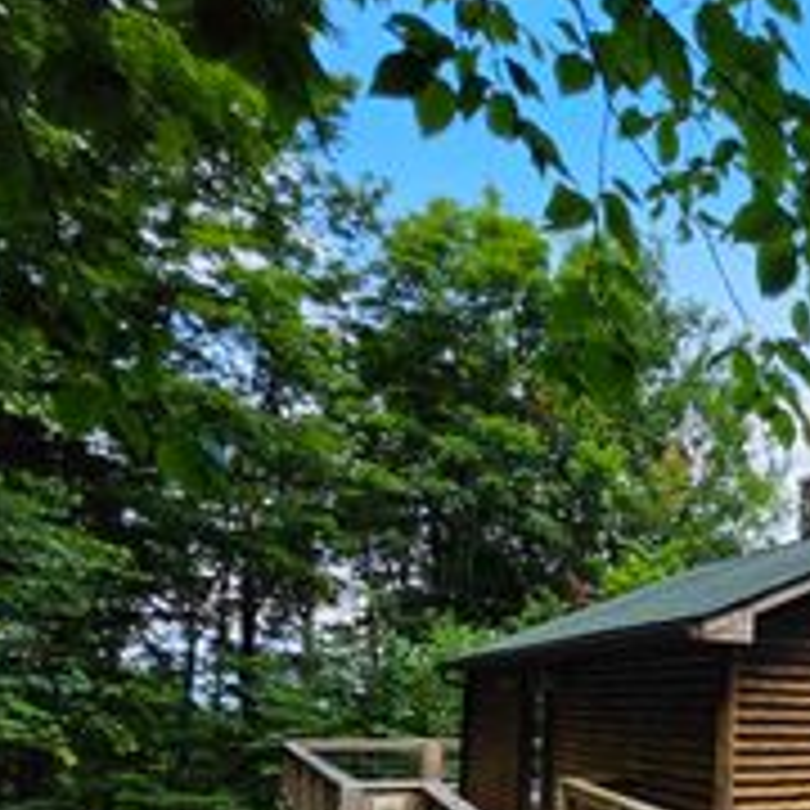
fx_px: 847
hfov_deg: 34.7
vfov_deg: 47.4
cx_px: 1066
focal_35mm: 32
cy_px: 682
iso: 50
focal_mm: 2.2
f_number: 1.9
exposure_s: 1/2000
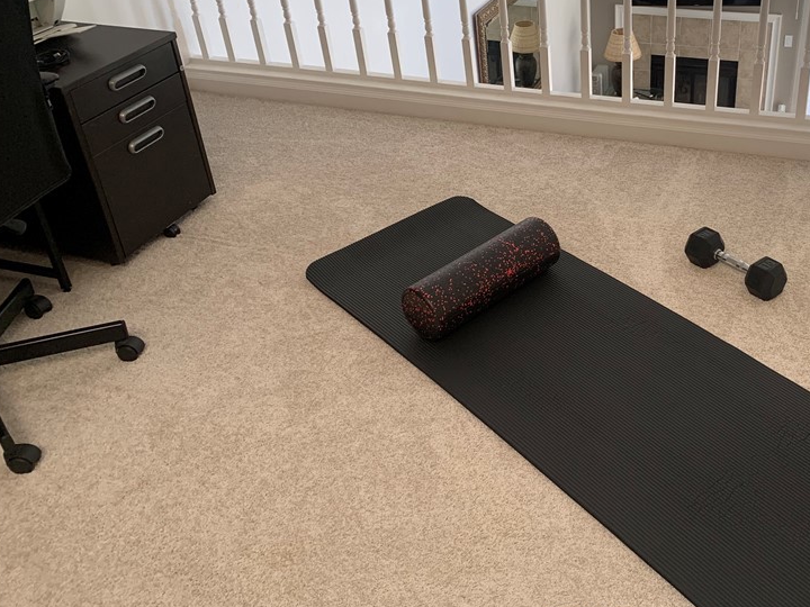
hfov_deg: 49.0
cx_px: 561
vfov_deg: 38.3
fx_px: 866
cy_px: 206
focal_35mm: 37
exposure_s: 1/114
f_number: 1.8
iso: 100
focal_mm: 4.25
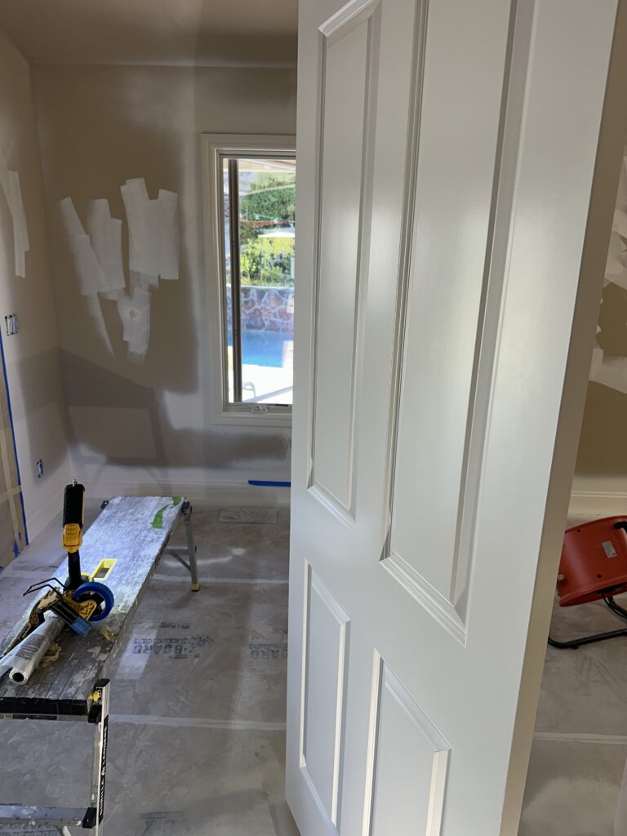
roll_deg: -1.5
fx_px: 580
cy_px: 418
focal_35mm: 24
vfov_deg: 71.6
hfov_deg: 56.8
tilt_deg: -17.0
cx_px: 314
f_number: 1.78
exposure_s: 1/120
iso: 64
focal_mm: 6.86
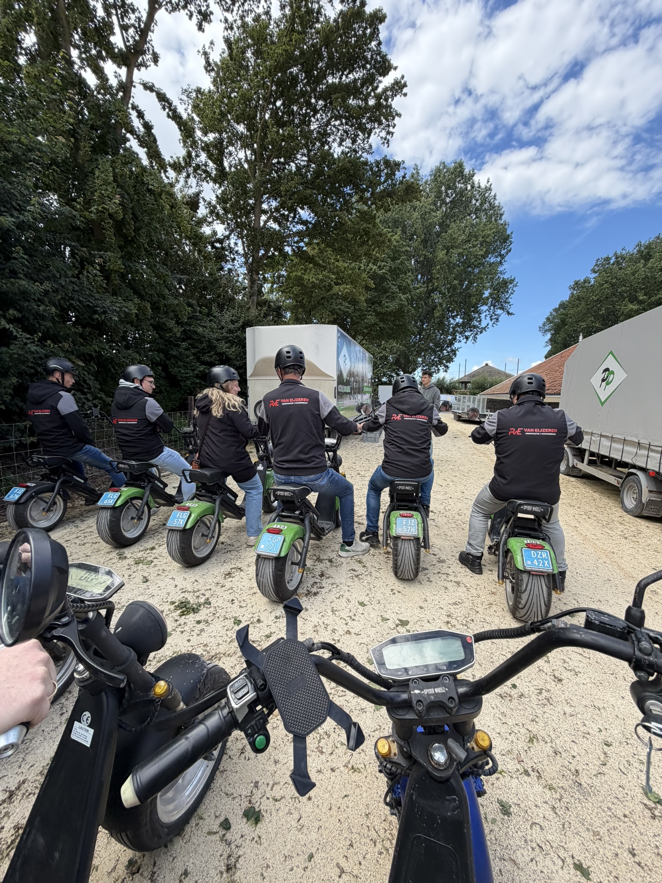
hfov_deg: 85.7
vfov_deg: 102.1
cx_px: 331
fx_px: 357
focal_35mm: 14
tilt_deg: -7.5
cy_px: 442
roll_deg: -0.2
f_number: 2.2
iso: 40
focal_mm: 2.22
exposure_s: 1/569
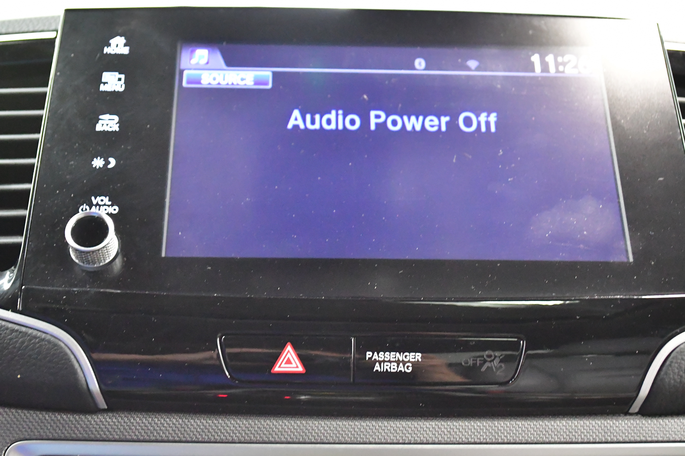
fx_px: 1142
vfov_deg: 22.6
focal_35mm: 60
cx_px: 342
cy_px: 228
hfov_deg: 33.4
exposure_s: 1/40
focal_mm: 40
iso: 10000
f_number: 5.6
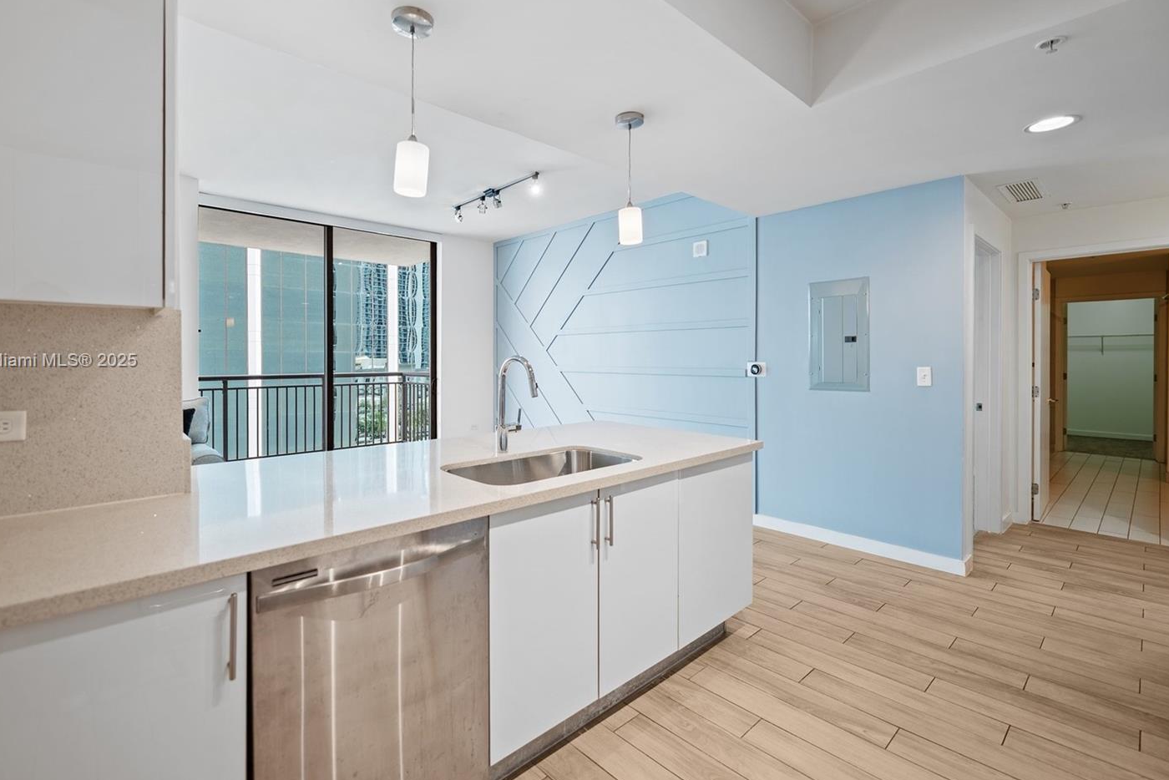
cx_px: 538
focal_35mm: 16
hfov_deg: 96.5
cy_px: 362
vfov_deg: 73.7
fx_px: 520
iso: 320
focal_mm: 14
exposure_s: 1/13
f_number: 2.8
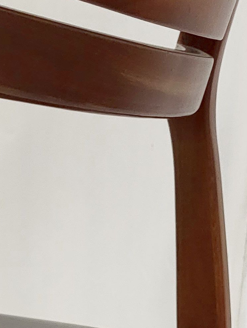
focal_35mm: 105
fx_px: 999
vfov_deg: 15.8
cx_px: 22
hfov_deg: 14.0
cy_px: 596
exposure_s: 1/50
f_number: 1.8
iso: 250
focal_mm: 4.25
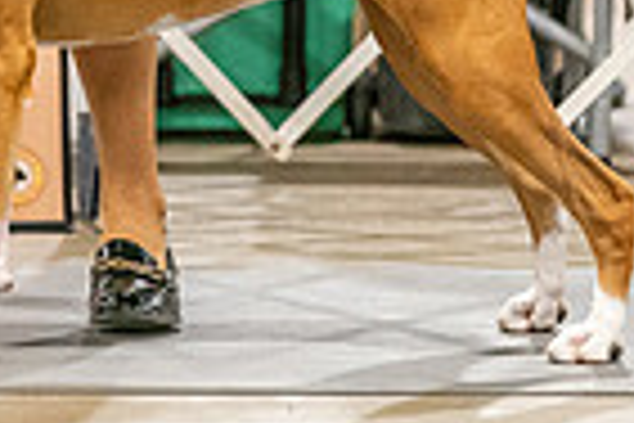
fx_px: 11693
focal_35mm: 664
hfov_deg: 3.1
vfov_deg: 2.1
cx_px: 103
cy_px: -385
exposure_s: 1/250
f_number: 3.2
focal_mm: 161
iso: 6400
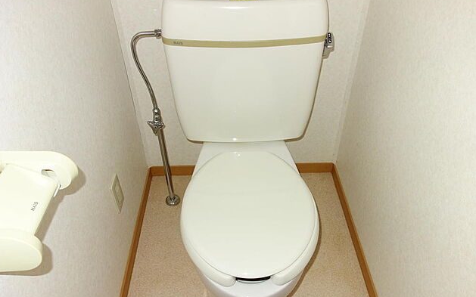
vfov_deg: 43.1
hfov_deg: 64.6
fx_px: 376
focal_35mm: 29
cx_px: 236
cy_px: 151
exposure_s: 1/30
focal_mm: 10.4
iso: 200
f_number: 1.8
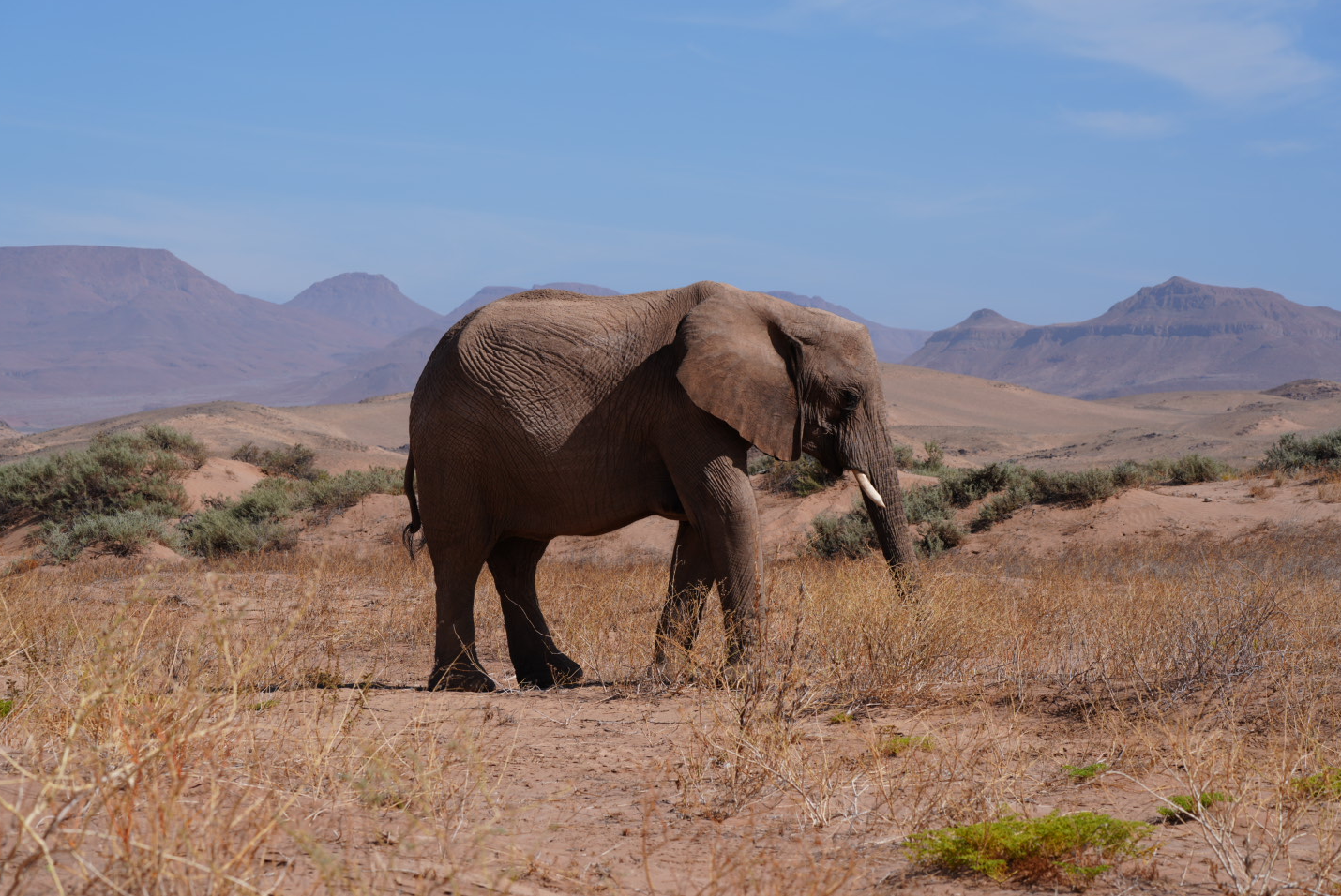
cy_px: 471
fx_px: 4213
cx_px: 669
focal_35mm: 113
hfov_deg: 18.1
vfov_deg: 12.1
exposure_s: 1/250
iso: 100
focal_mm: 100
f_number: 11
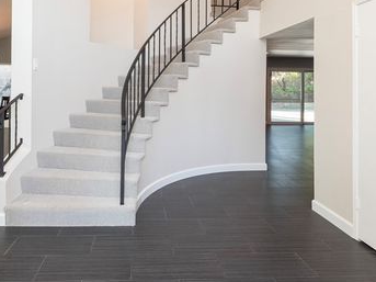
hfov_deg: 63.3
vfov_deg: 47.7
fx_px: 304
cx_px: 171
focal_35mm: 28
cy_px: 67
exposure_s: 1/13
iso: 250
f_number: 8
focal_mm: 7
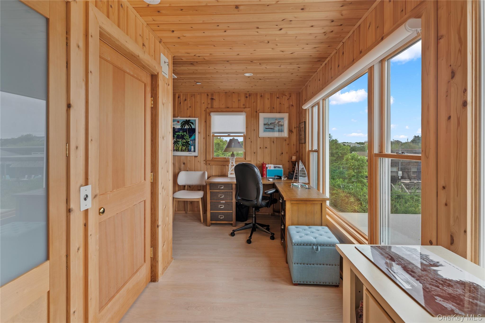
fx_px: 242
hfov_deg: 90.0
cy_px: 162
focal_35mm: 18
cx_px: 242
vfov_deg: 67.3
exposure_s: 1/20
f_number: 7.1
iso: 320
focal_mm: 18
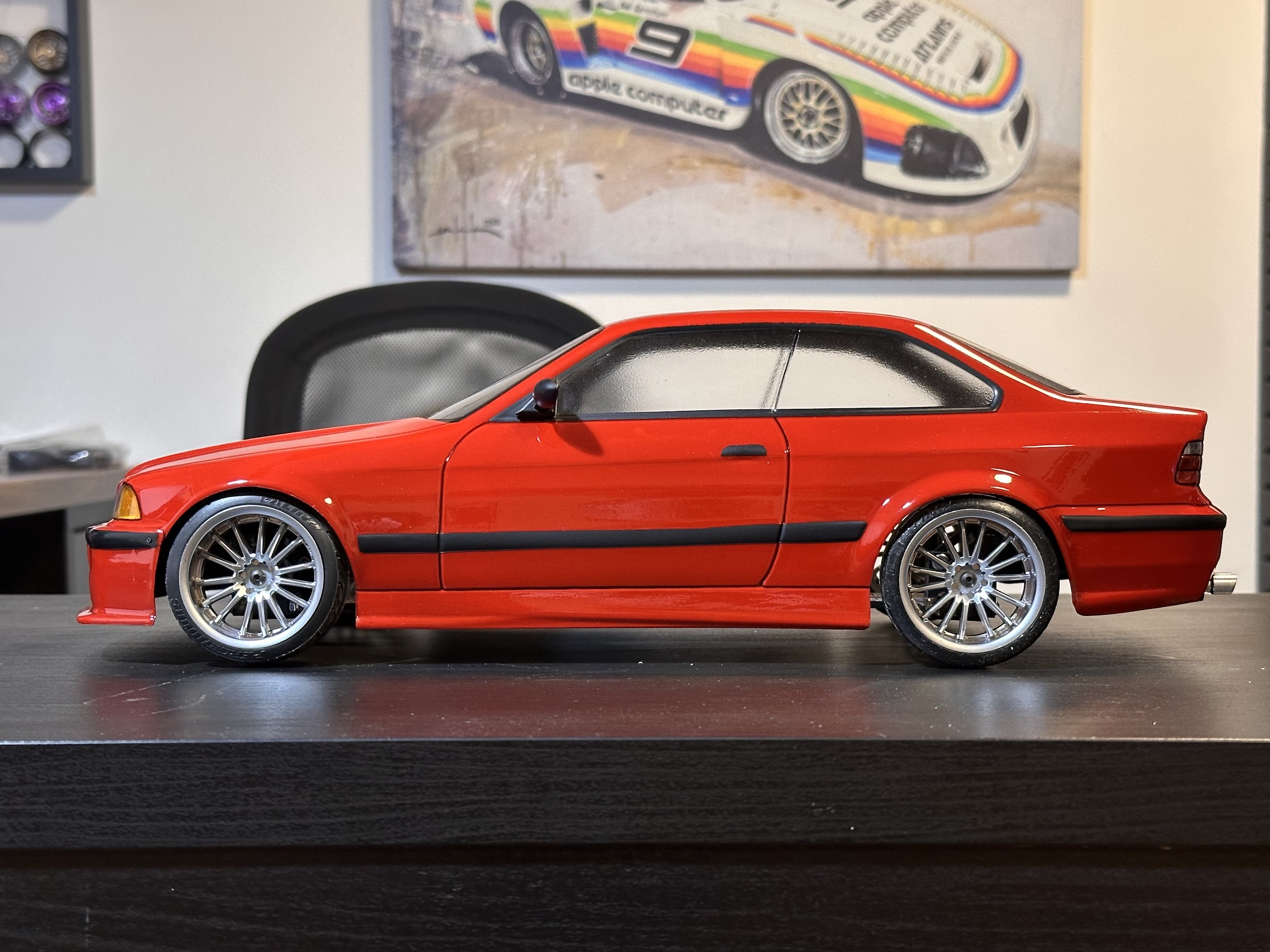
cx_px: 644
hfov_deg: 37.5
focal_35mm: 51
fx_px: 1871
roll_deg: -0.3
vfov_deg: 28.6
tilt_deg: -1.7
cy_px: 488
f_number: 1.78
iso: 200
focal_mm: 6.86
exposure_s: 1/33
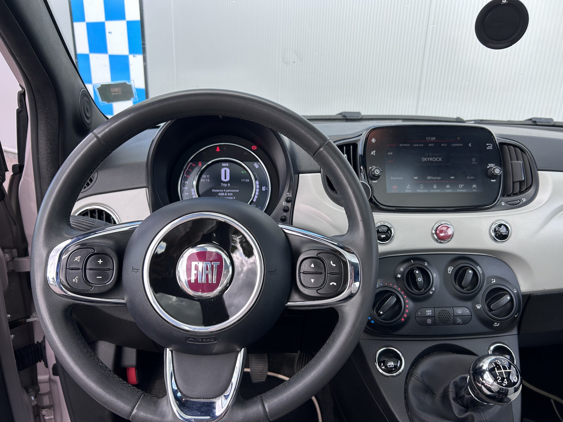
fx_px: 423
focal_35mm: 26
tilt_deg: -19.6
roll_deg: -1.7
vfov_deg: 53.1
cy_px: 211
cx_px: 282
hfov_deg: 67.3
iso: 50
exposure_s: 1/395
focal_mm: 5.7
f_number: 1.5
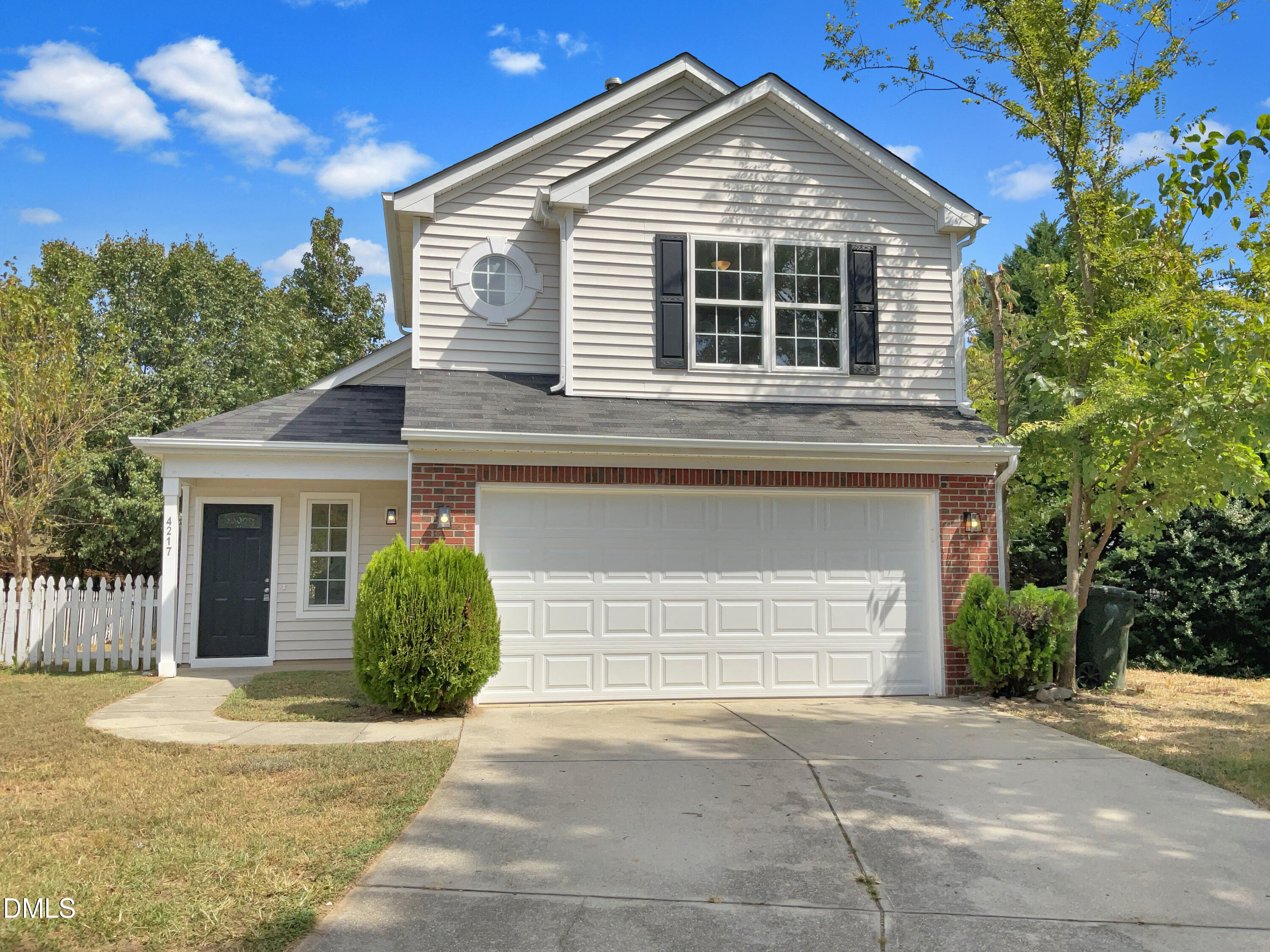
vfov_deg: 48.2
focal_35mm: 29
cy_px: 476
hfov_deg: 61.7
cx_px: 635
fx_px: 1064
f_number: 1.8
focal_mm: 3
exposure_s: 1/2320
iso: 16
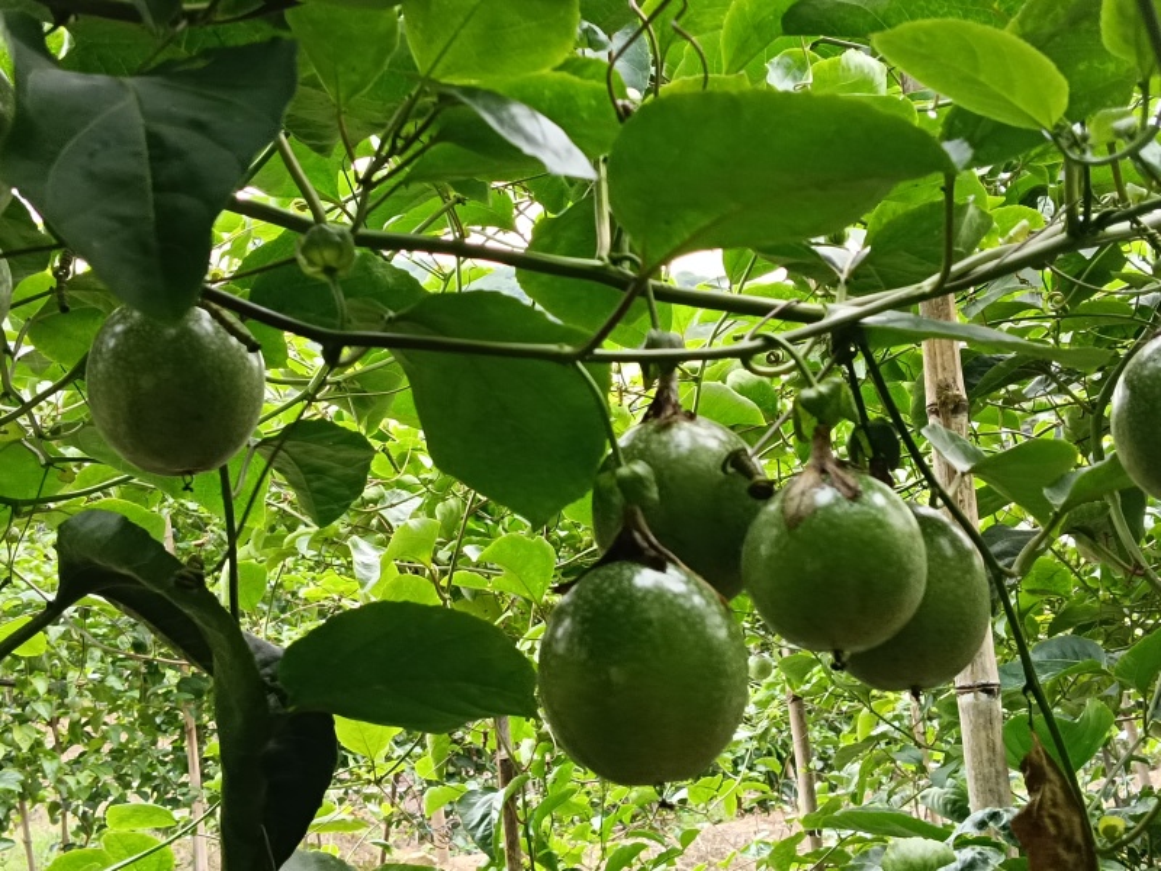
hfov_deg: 37.5
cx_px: 580
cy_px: 436
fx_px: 1711
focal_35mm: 51
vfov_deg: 28.6
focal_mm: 4.05
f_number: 1.8
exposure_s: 1/100
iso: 550
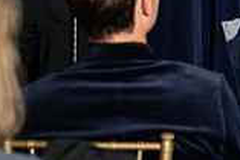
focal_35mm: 553
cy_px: -112
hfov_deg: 3.7
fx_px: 3690
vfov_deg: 2.5
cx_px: 434
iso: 2500
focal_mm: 150
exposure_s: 1/200
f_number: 5
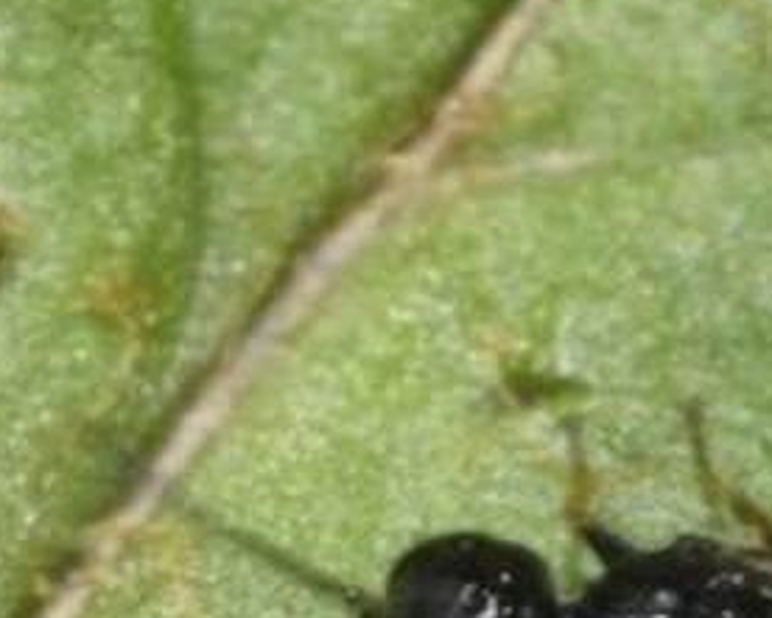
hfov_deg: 3.8
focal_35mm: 515
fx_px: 11763
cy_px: 674
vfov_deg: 3.0
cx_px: 834
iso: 100
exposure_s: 1/60
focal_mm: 105
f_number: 29
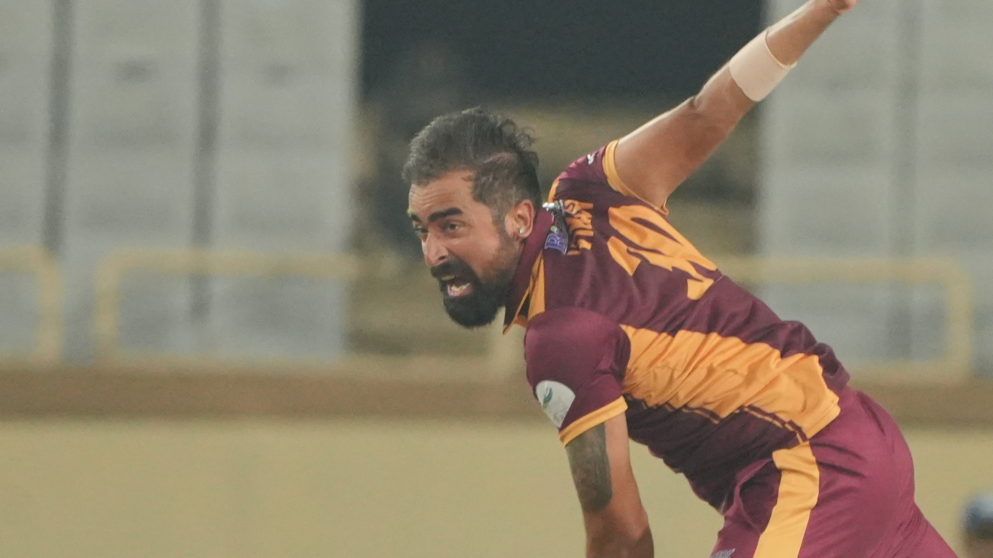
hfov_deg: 1.1
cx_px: 724
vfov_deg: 0.6
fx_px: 52816
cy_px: 425
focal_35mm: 2006
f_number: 6.3
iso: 5000
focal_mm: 600
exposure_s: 1/1600
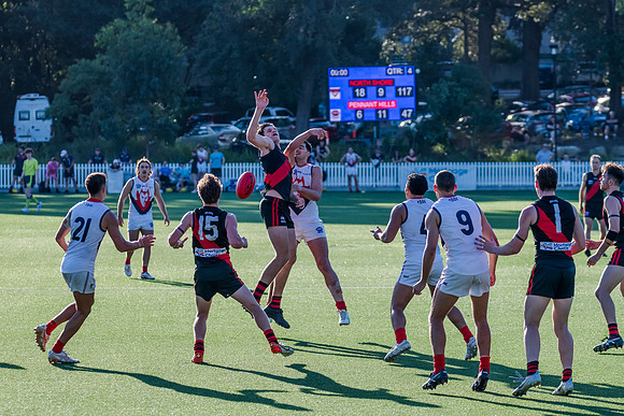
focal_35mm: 193
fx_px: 3343
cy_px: 200
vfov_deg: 7.1
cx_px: 295
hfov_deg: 10.7
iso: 800
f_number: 6.3
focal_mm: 180
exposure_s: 1/1600
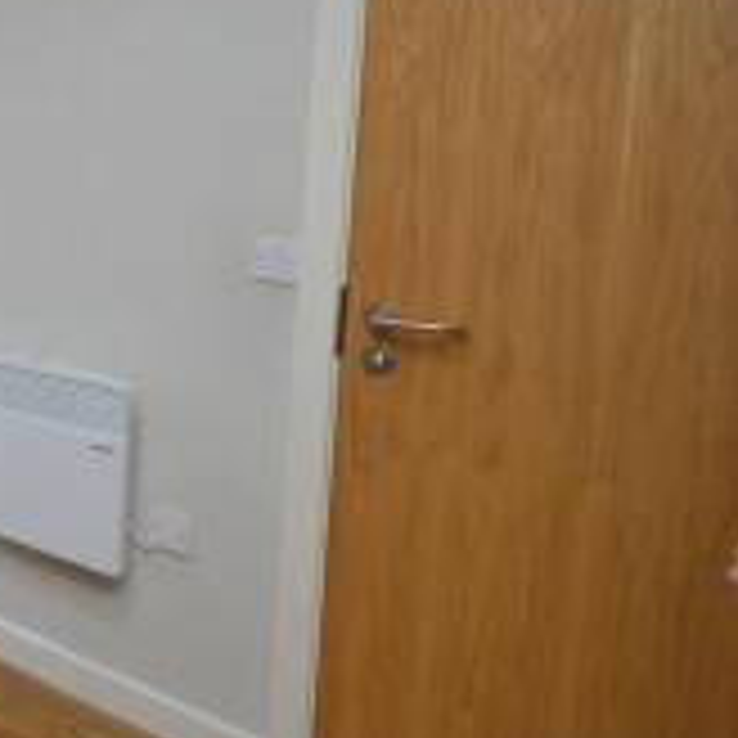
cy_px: 218
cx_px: -328
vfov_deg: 44.0
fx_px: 892
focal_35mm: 37
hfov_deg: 29.9
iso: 720
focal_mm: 10
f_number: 4
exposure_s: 1/60
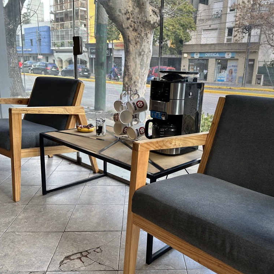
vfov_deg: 52.5
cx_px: 158
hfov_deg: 52.3
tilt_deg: -14.2
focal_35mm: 31
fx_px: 278
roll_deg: -2.7
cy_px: 141
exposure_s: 1/120
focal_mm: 6.86
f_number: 1.78
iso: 100
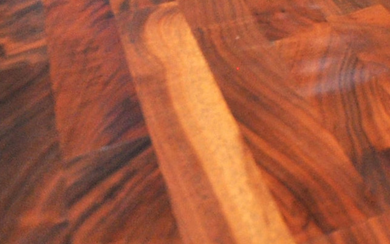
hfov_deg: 21.1
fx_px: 733
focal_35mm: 69
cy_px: -322
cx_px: 686
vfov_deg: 13.9
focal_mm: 10
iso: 320
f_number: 5
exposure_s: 1/40
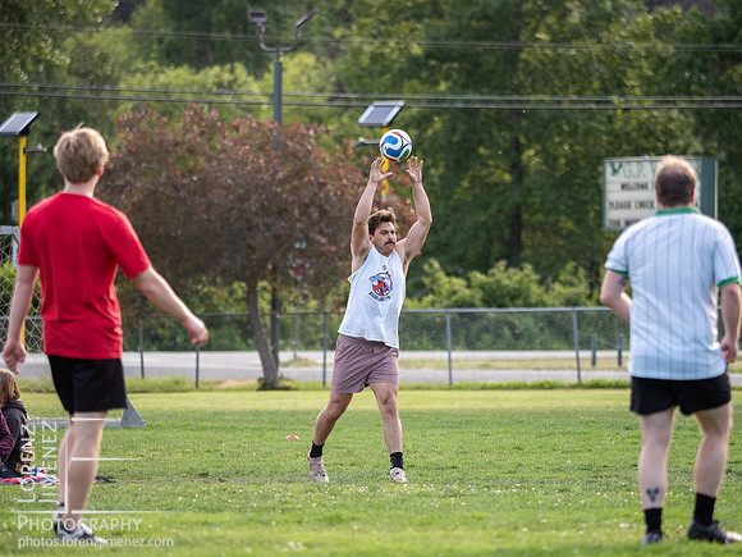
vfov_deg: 4.7
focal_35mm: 316
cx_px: 371
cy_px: 278
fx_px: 6778
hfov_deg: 6.3
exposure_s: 1/1250
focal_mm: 150
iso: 500
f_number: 2.8
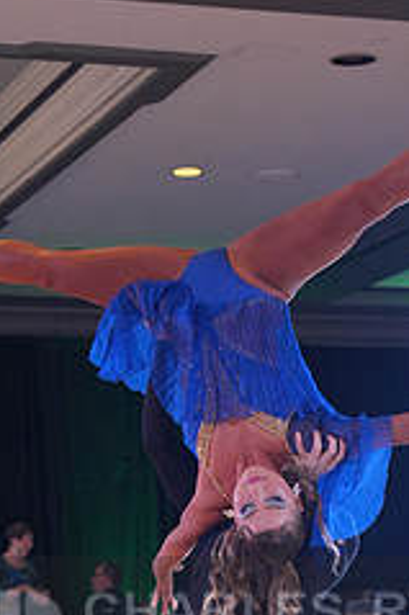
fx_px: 2321
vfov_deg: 14.8
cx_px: 243
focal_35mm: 136
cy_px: 643
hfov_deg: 10.1
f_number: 4
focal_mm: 56
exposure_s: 1/400
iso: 2500
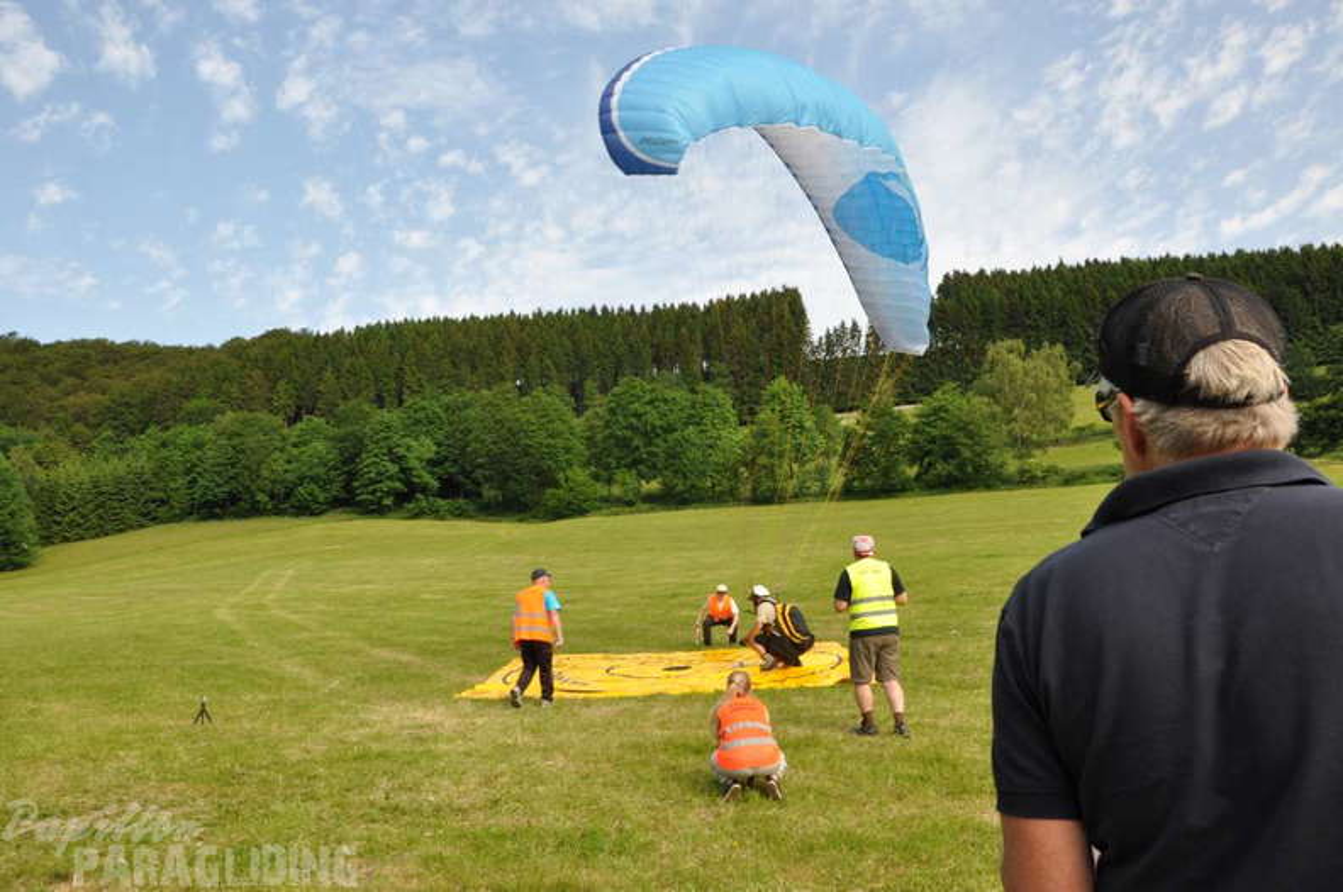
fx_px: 1006
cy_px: 446
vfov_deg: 47.8
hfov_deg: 67.4
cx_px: 672
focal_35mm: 27
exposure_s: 1/125
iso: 200
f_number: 11
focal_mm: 18
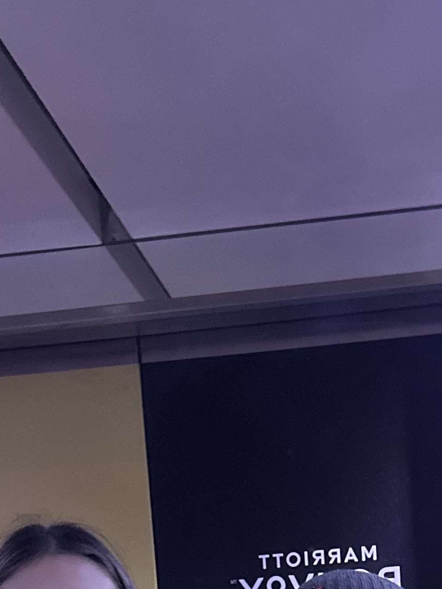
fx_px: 1260
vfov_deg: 22.5
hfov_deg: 19.8
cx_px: 316
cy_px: 832
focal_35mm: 74
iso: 1600
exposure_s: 1/30
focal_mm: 6.86
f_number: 1.78
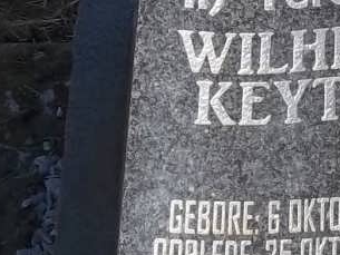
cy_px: 145
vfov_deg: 11.8
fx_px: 1238
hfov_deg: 15.2
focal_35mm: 126
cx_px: 373
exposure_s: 1/400
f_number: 5.5
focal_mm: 5.7
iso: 80
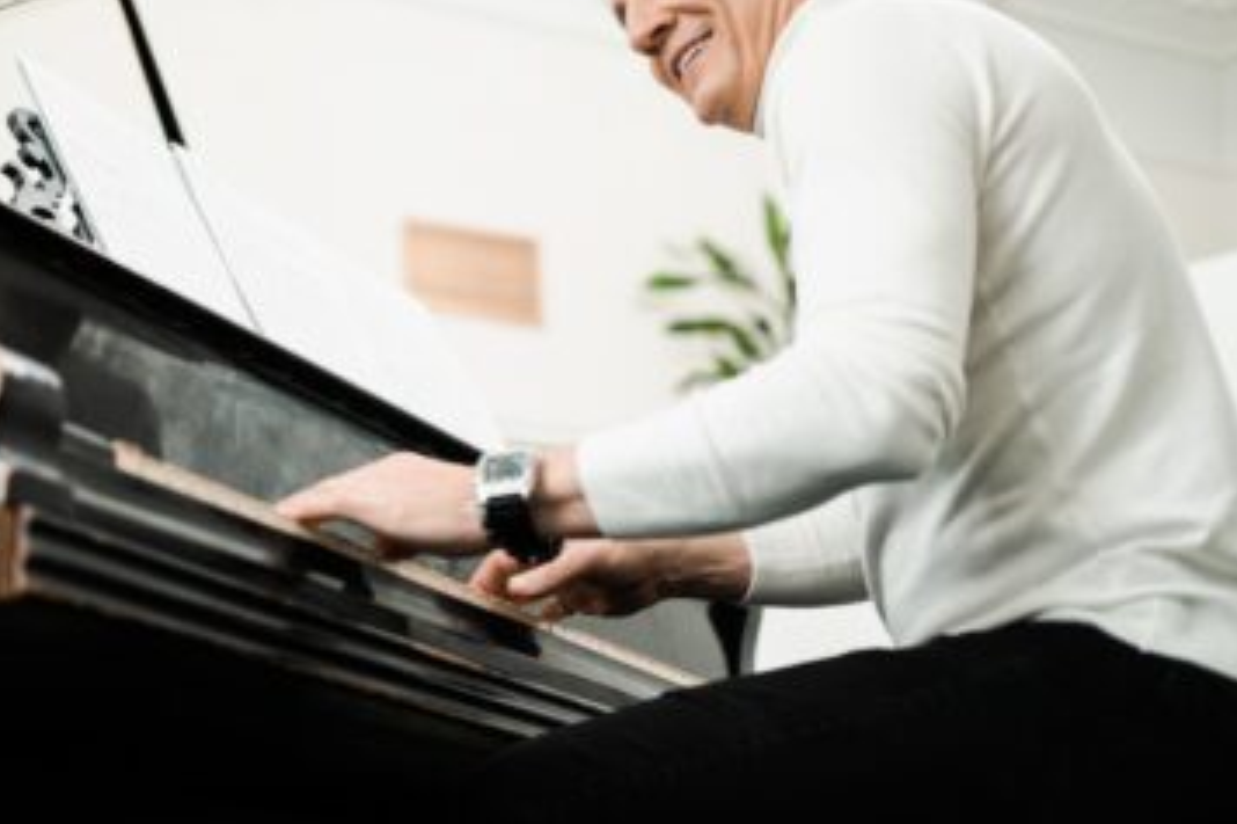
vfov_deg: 24.5
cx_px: 401
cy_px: 308
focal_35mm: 55
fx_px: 1889
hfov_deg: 35.9
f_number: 1.8
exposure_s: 1/125
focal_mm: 35
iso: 640
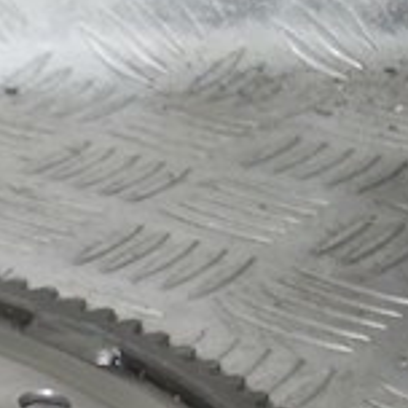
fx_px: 2040
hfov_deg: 10.5
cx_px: -392
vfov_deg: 11.0
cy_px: 588
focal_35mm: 153
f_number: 5.5
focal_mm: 6.72
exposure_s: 1/30
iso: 200
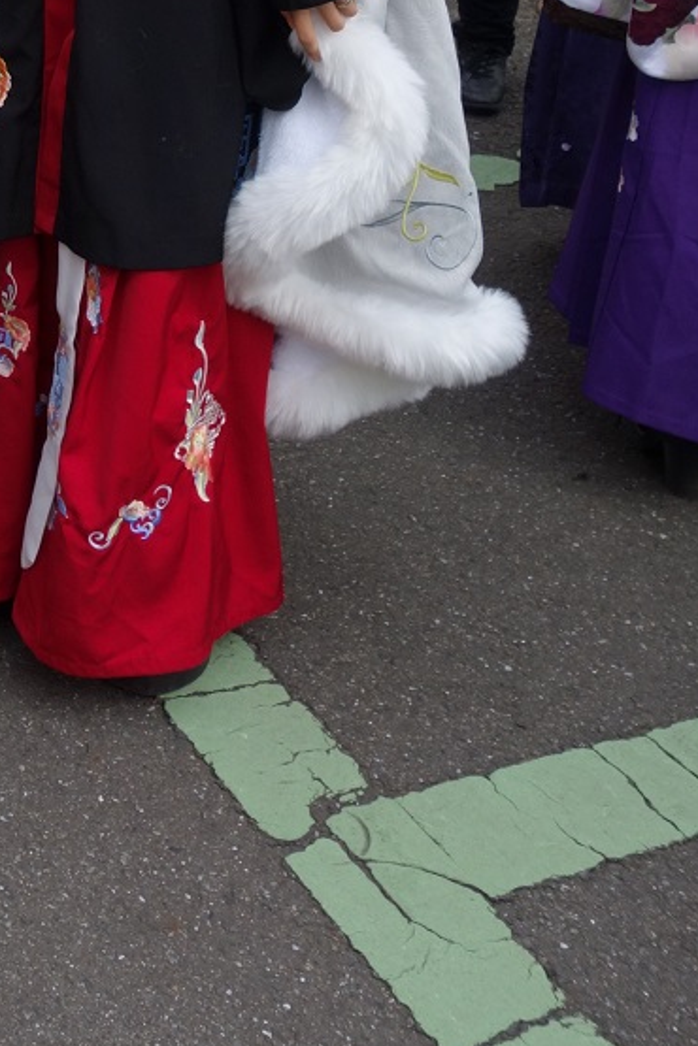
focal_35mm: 69
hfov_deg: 18.8
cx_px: -115
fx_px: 2007
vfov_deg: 26.3
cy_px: -179
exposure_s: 1/200
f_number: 5.6
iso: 125
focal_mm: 10.4
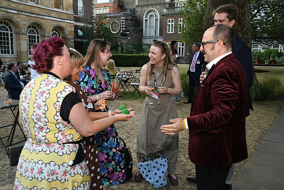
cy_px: 95
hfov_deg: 54.4
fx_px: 276
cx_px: 142
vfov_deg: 37.8
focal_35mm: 35
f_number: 8
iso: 400
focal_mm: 35
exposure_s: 1/40
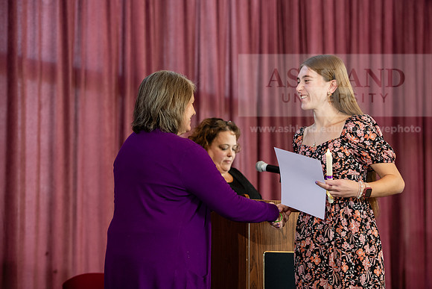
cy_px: 144
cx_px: 216
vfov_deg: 14.0
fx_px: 1176
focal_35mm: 98
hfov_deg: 20.8
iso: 1250
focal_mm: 98
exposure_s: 1/200
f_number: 3.5
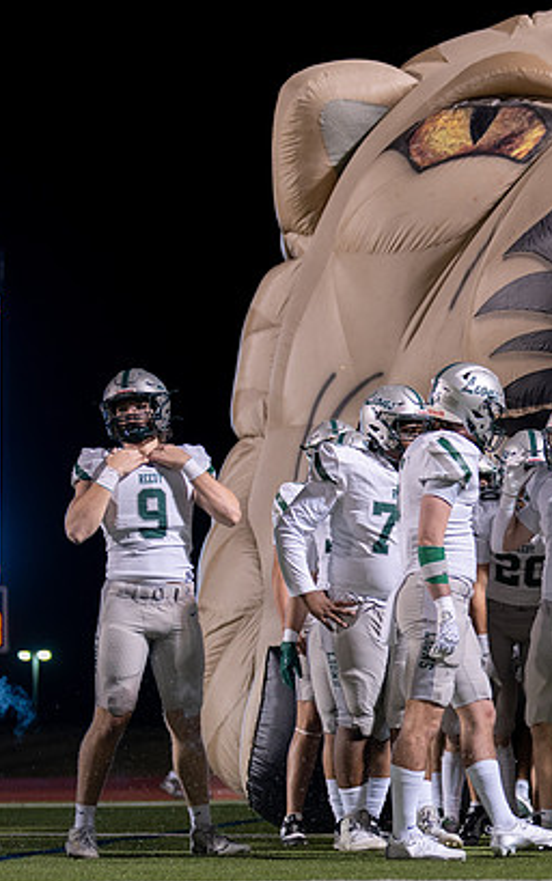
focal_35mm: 107
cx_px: 702
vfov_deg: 19.4
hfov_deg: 11.9
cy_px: 586
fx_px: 2573
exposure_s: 1/400
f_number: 1.2
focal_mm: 50
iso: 400
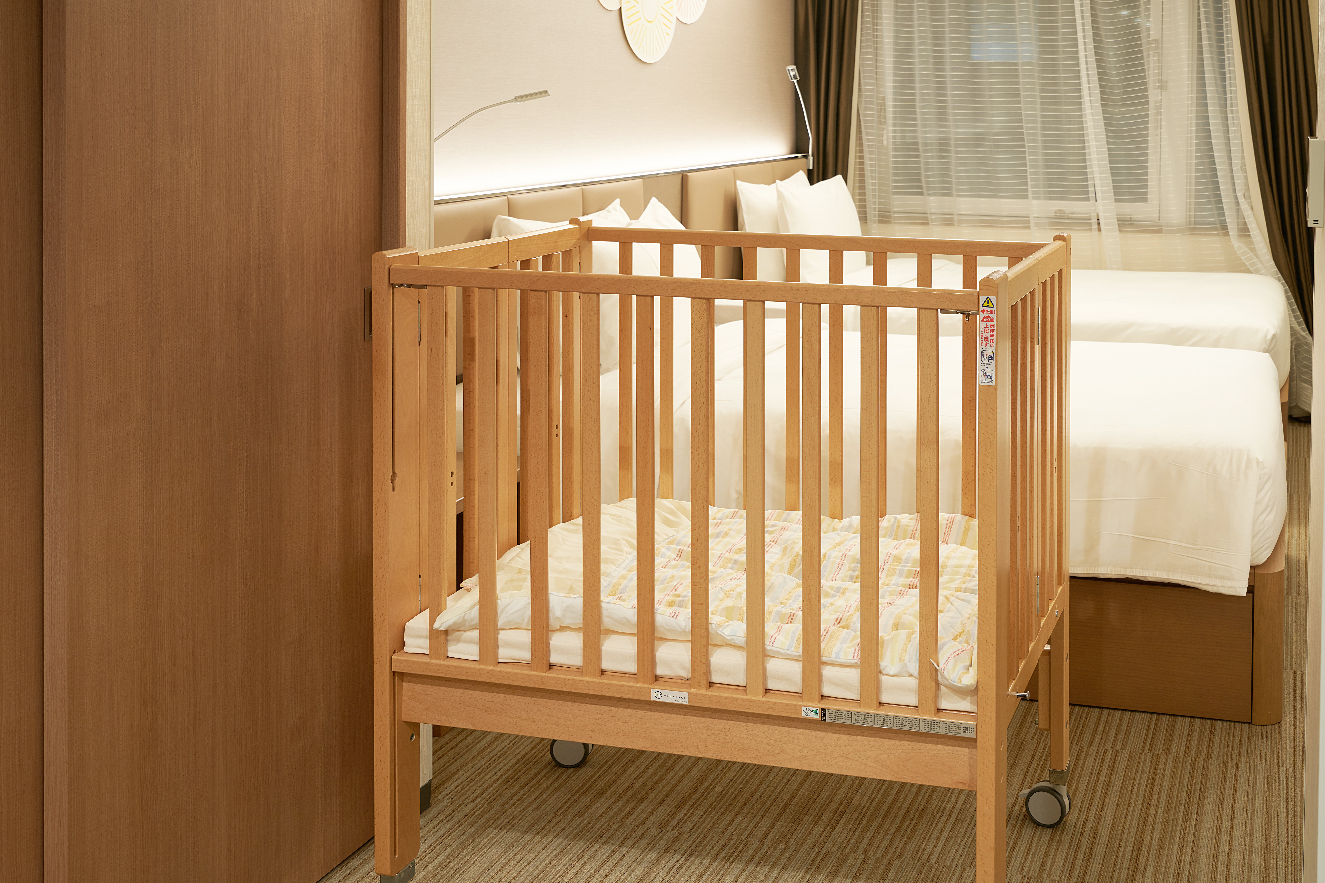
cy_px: 442
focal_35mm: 35
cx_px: 662
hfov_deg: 54.4
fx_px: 1288
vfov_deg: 37.9
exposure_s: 2
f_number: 8
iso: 100
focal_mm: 35
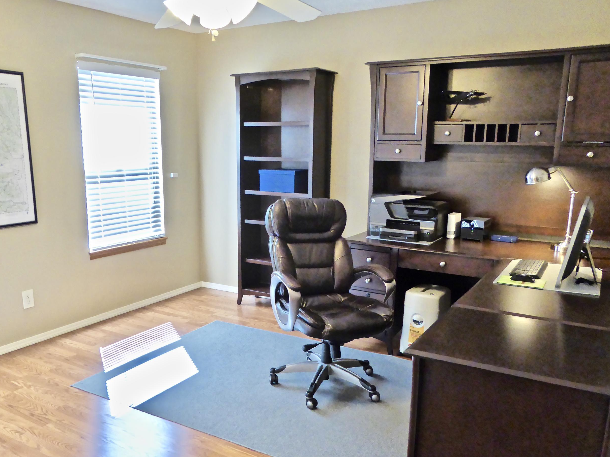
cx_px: 251
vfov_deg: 45.2
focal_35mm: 31
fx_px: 546
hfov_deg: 58.0
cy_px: 274
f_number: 3.3
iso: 400
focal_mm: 4.3
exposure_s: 1/25
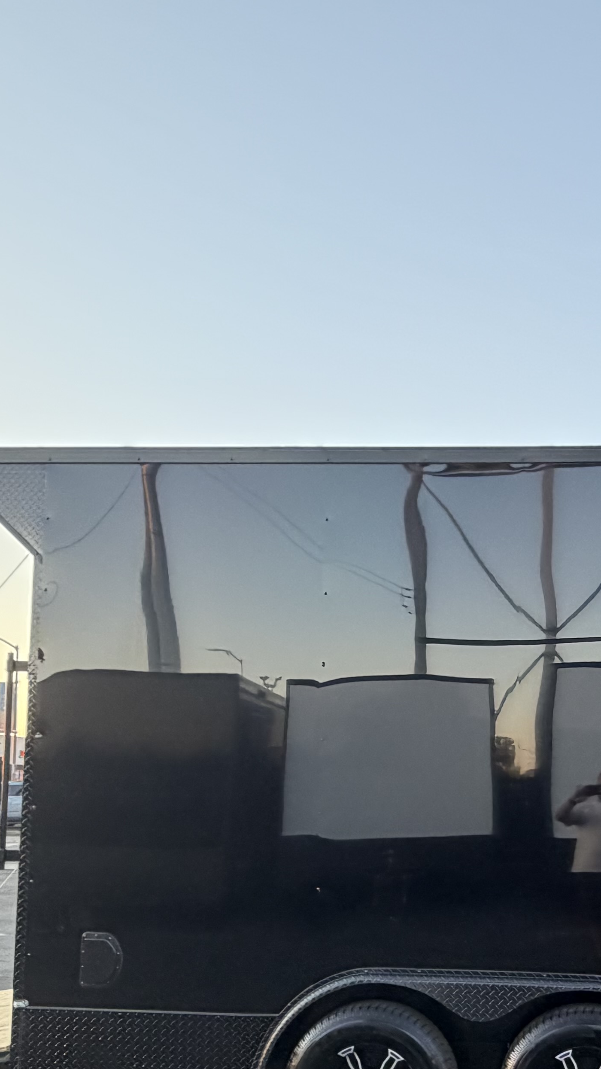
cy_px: 741
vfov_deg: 55.0
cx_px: 545
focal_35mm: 35
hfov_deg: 32.0
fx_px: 992
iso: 320
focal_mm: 2.22
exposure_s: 1/121
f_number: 2.2
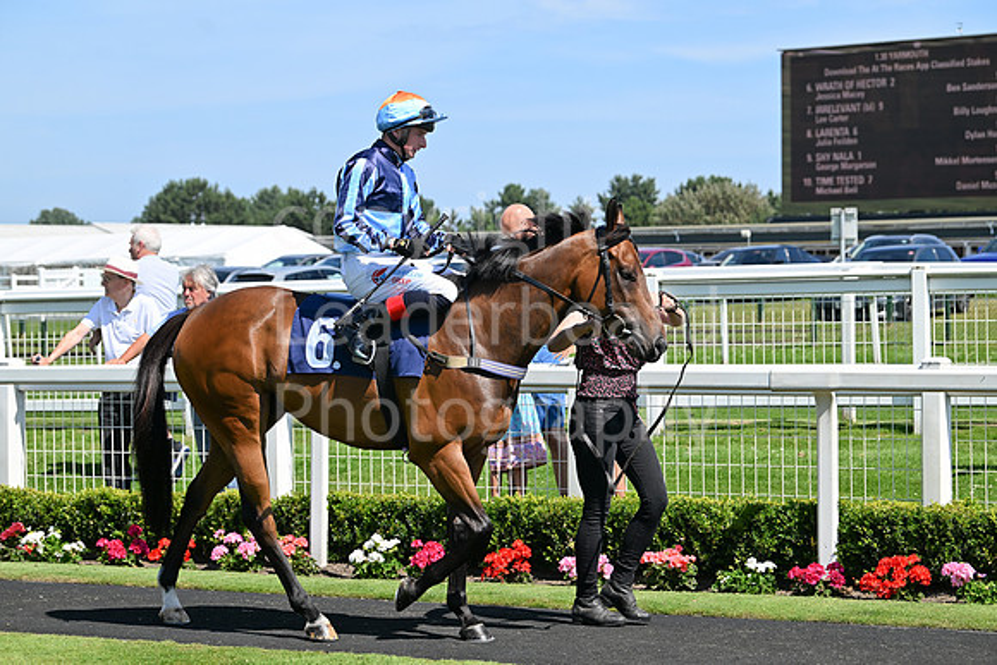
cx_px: 498
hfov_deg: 21.5
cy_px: 332
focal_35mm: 95
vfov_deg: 14.4
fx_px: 2631
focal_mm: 95
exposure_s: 1/2000
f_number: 5.6
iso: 400
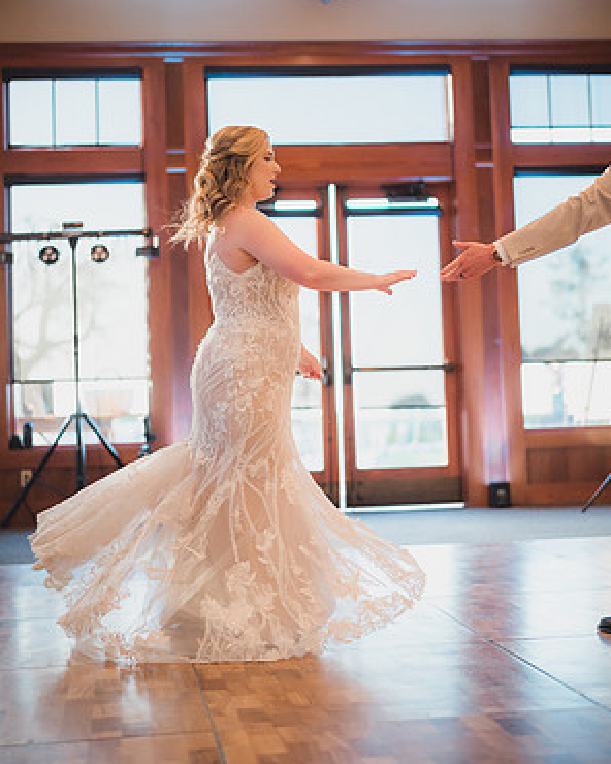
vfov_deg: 33.0
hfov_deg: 26.7
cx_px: 308
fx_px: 1288
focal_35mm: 57
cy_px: 326
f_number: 1.4
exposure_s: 1/1250
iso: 1250
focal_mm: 50
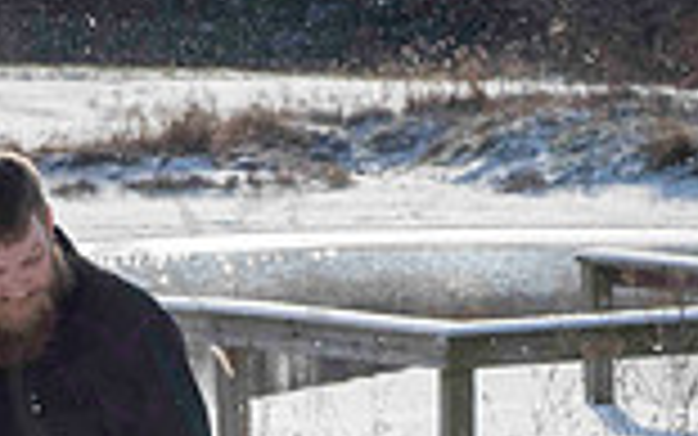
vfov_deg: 4.2
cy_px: 769
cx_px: 131
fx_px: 5918
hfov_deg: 6.7
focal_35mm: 311
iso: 640
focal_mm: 105
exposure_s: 1/1000
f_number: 14
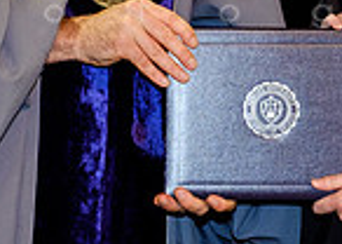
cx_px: 299
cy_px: -6
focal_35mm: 238
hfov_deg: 8.4
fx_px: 2310
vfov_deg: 6.0
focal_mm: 29.2
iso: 800
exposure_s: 1/80
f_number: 4.5
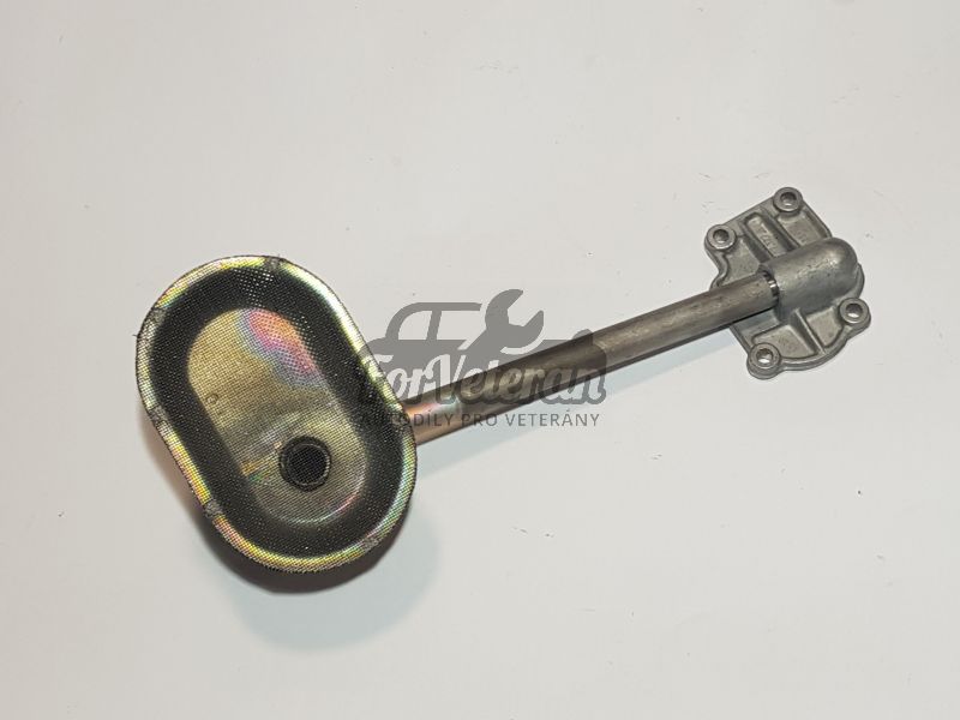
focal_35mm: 26
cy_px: 360
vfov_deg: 53.1
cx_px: 480
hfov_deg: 67.3
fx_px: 721
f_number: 1.7
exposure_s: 1/120
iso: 64
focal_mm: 4.2
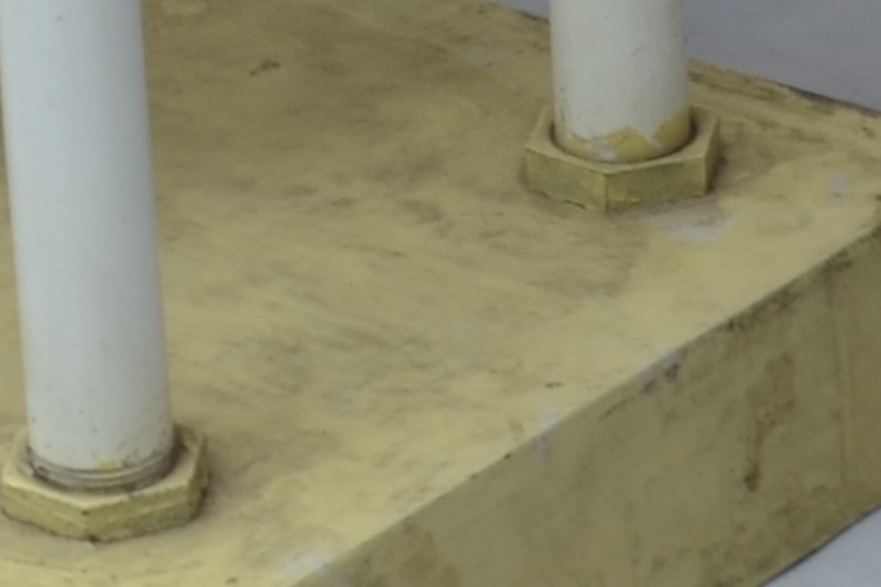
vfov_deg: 4.3
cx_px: -540
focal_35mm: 312
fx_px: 7635
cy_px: -1076
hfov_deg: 6.5
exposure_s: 1/125
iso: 200
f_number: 5.6
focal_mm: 26
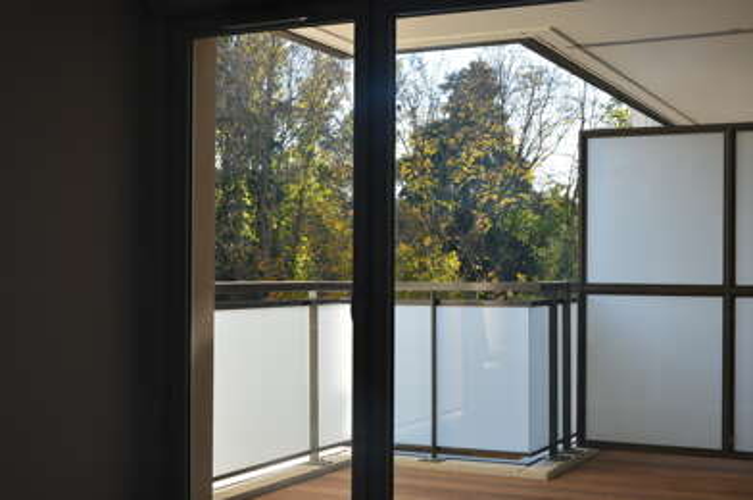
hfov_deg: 38.9
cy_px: 250
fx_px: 1065
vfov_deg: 26.4
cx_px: 376
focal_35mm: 51
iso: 400
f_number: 9
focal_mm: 34
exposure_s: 1/160
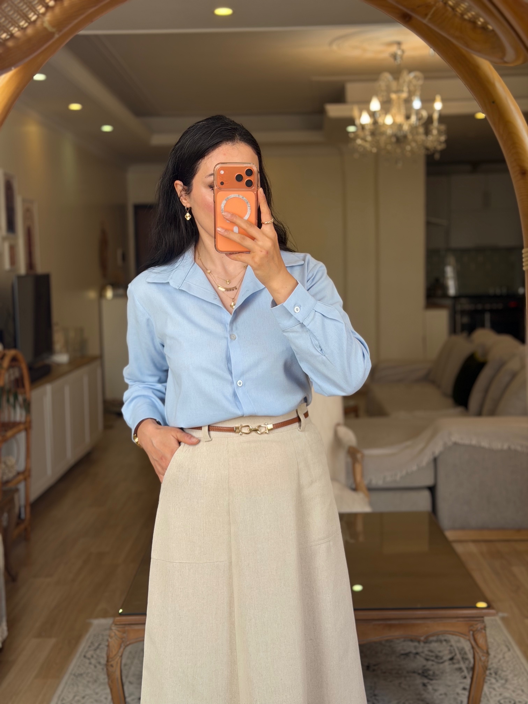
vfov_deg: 39.7
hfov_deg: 30.3
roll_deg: +1.5
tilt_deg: -13.8
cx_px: 264
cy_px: 352
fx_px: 976
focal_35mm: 48
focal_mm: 6.76
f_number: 1.78
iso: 50
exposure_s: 1/198
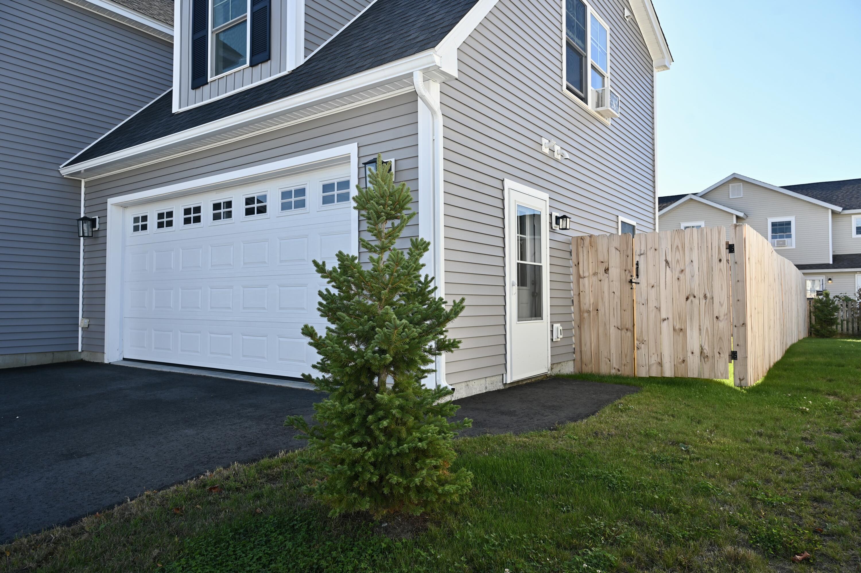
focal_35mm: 24
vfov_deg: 53.1
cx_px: 430
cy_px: 286
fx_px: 574
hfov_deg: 73.8
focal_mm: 24
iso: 100
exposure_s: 1/160
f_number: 6.3
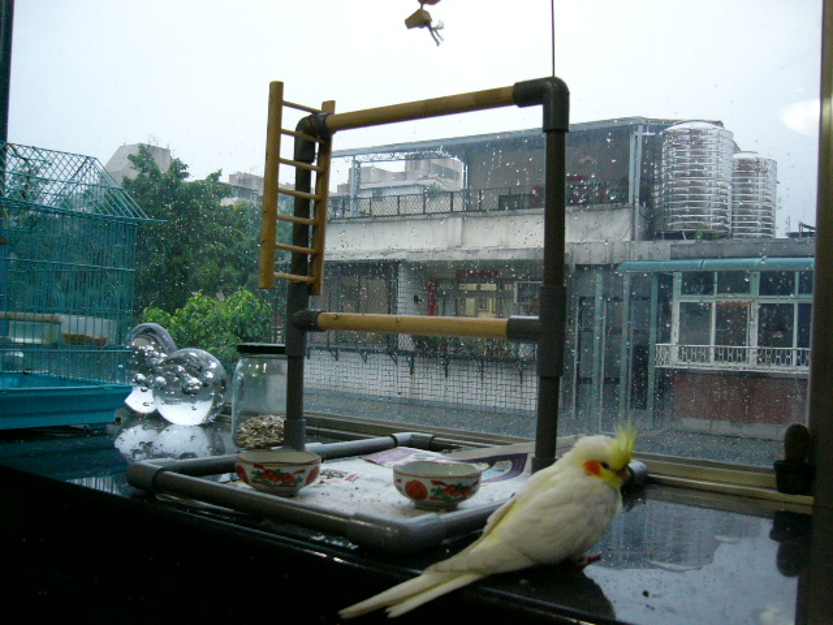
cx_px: 416
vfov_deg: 40.7
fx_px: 842
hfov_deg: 52.6
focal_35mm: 35
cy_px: 312
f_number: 2.8
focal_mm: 5.8
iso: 200
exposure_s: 1/30
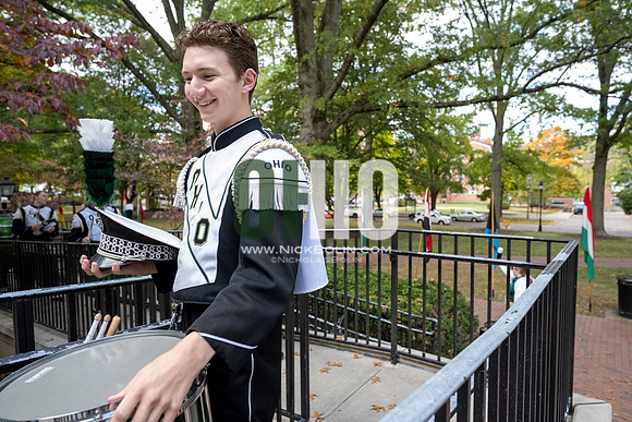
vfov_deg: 58.4
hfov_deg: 79.9
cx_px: 316
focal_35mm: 22
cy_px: 211
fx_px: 378
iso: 1600
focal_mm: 21.5
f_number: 4
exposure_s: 1/1000
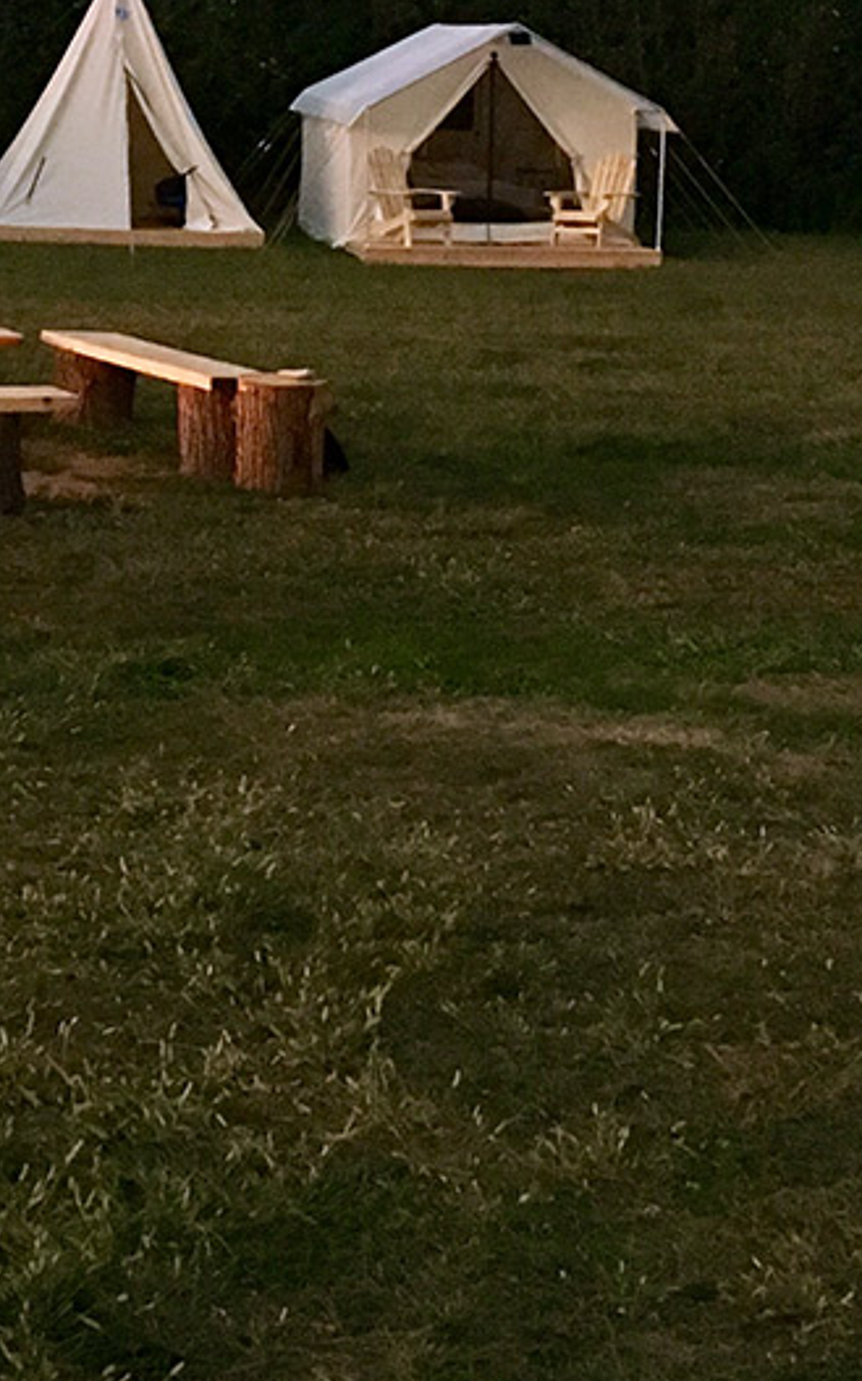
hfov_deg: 15.3
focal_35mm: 84
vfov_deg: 23.7
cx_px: 16
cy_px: 26
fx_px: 3160
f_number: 2.2
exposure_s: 1/15
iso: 400
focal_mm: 4.15
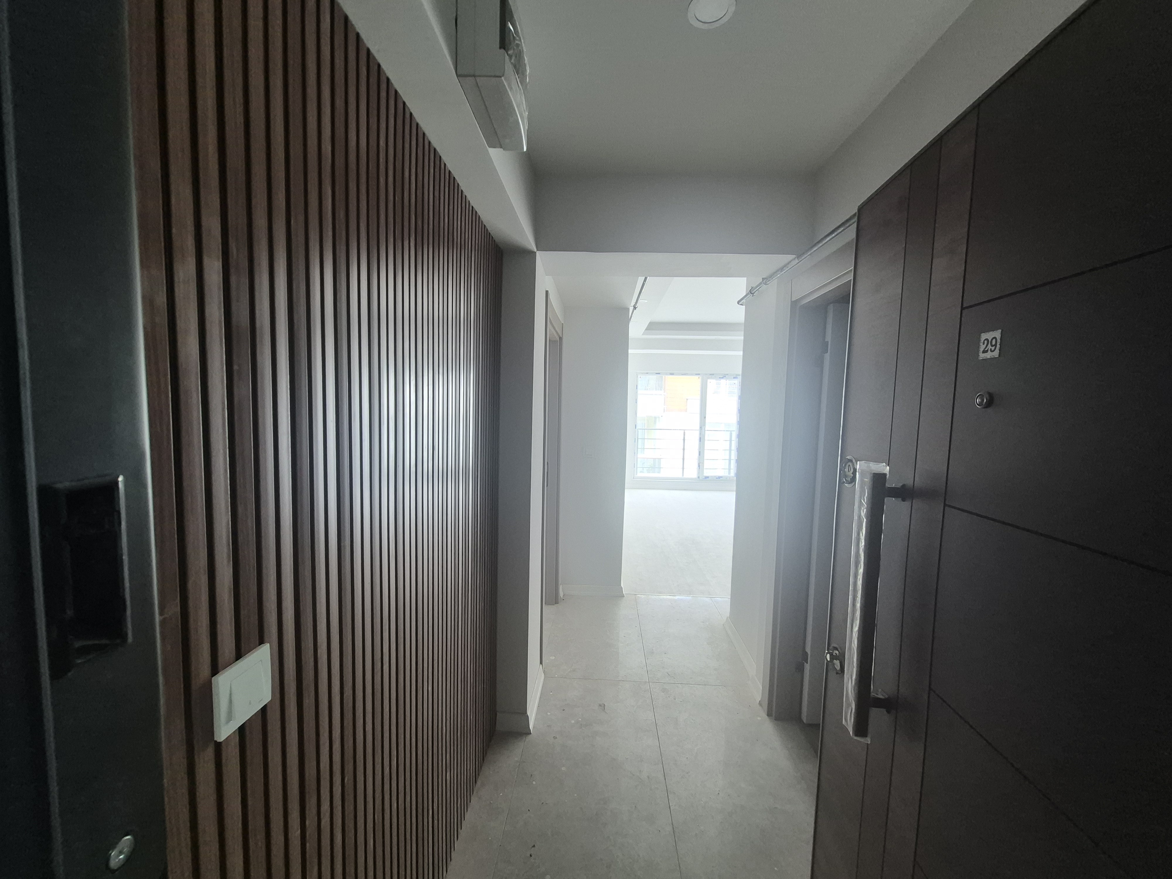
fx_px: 440
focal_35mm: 13
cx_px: 586
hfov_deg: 106.2
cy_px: 440
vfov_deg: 89.9
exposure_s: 1/50
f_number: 2.2
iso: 160
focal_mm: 1.74
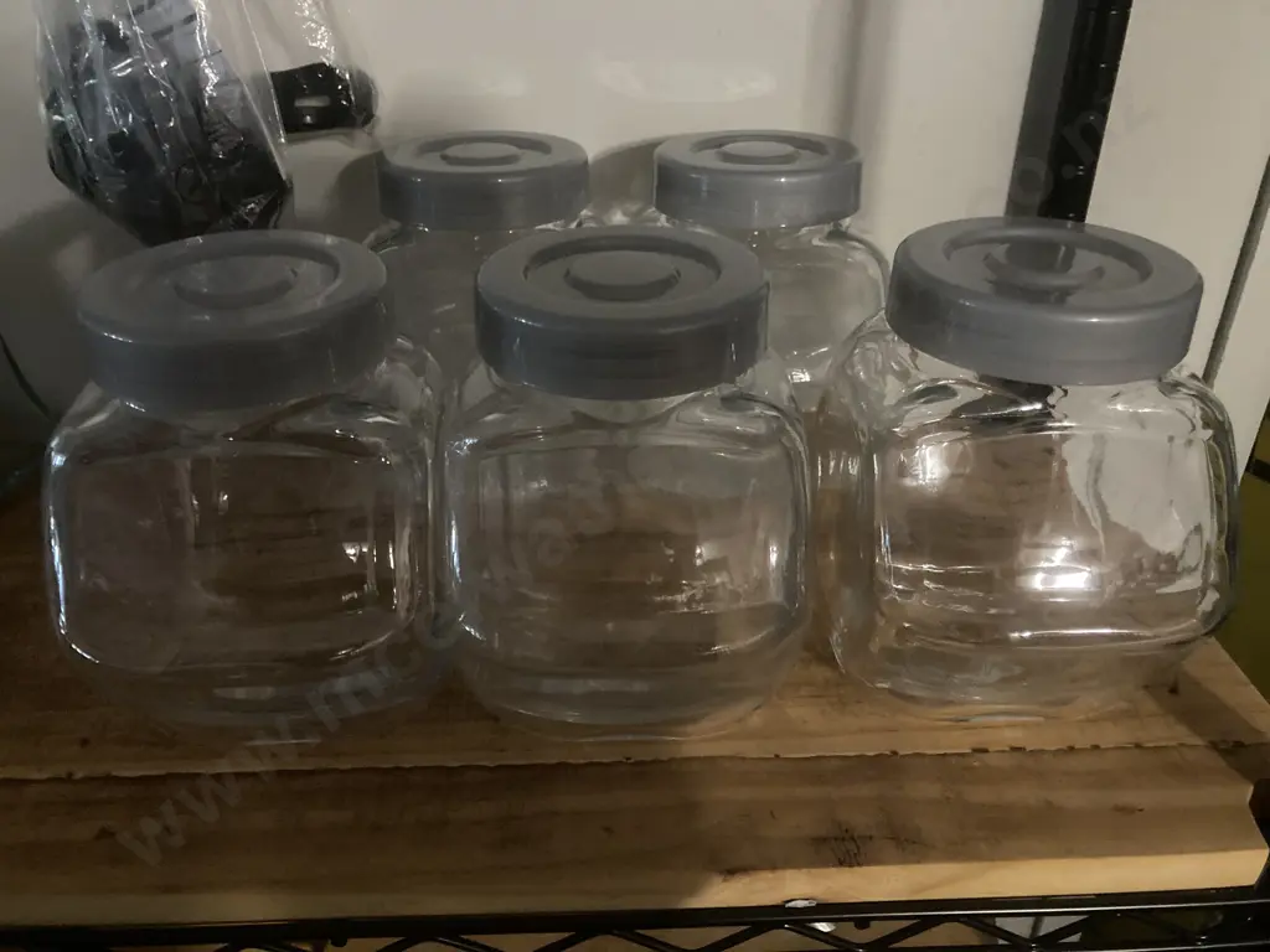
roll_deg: -0.4
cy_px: 476
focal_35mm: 28
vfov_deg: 49.7
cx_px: 635
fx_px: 1027
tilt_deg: -30.9
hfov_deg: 63.4
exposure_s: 1/17
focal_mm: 3.99
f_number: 1.8
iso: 640
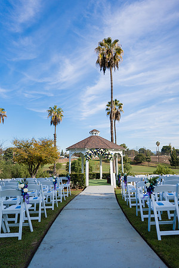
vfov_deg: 73.7
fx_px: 179
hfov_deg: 53.1
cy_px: 134
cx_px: 90
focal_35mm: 24
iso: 100
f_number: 1.4
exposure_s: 1/8000
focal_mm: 24
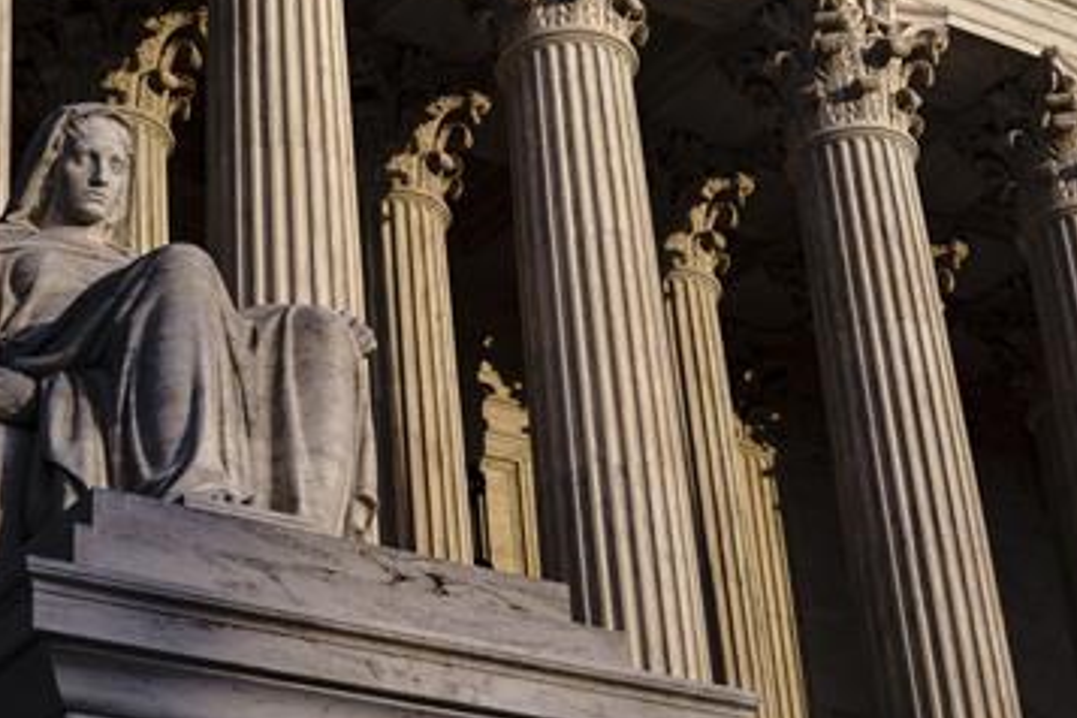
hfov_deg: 22.4
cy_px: 77
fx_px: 2722
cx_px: 465
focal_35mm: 91
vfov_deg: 14.9
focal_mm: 50
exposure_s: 1/500
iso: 100
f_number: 5
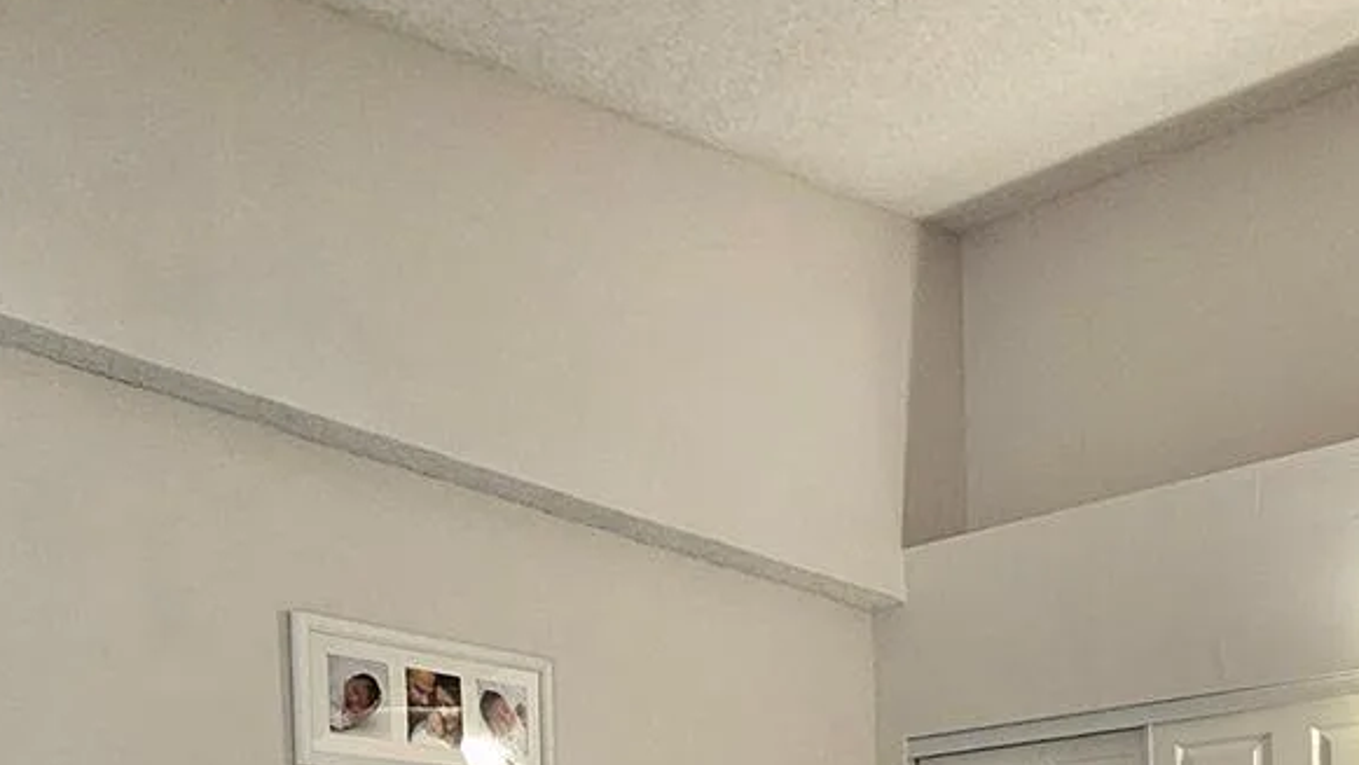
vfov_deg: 25.8
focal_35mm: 39
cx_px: 592
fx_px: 1406
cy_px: 1013
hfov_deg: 51.5
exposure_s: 1/40
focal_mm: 2.2
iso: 320
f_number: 2.2
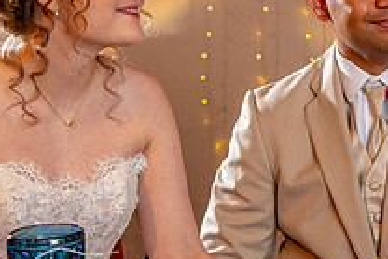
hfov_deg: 17.2
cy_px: 76
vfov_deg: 11.7
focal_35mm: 117
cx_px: 369
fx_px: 1262
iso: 2000
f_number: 5
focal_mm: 42
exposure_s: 1/125
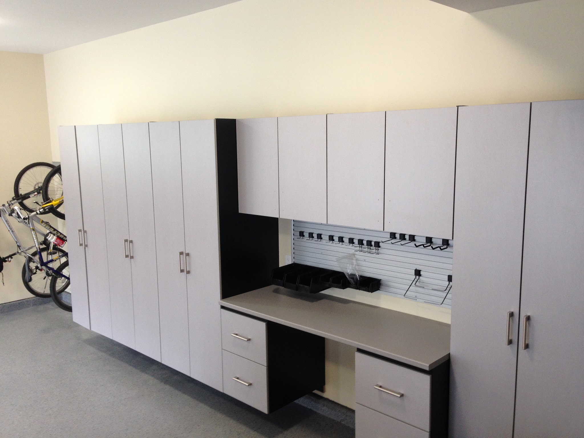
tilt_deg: -9.2
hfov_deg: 55.4
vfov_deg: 42.9
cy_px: 219
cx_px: 292
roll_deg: +0.3
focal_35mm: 33
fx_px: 557
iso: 80
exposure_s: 1/20
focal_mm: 4.12
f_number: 2.4
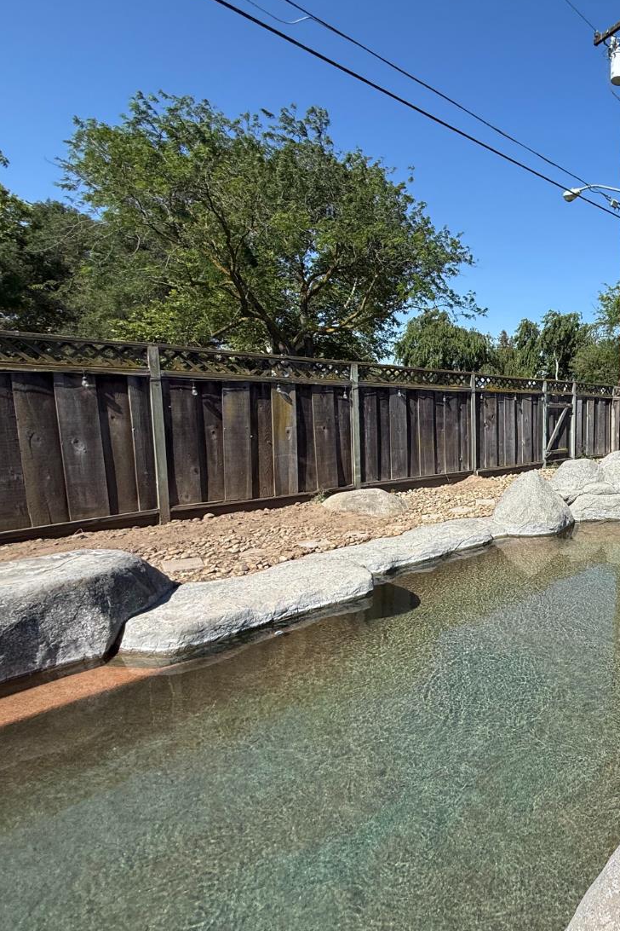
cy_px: 456
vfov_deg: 84.0
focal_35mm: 20
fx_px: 517
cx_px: 624
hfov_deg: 49.9
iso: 50
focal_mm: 2.22
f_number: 2.2
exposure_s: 1/1901
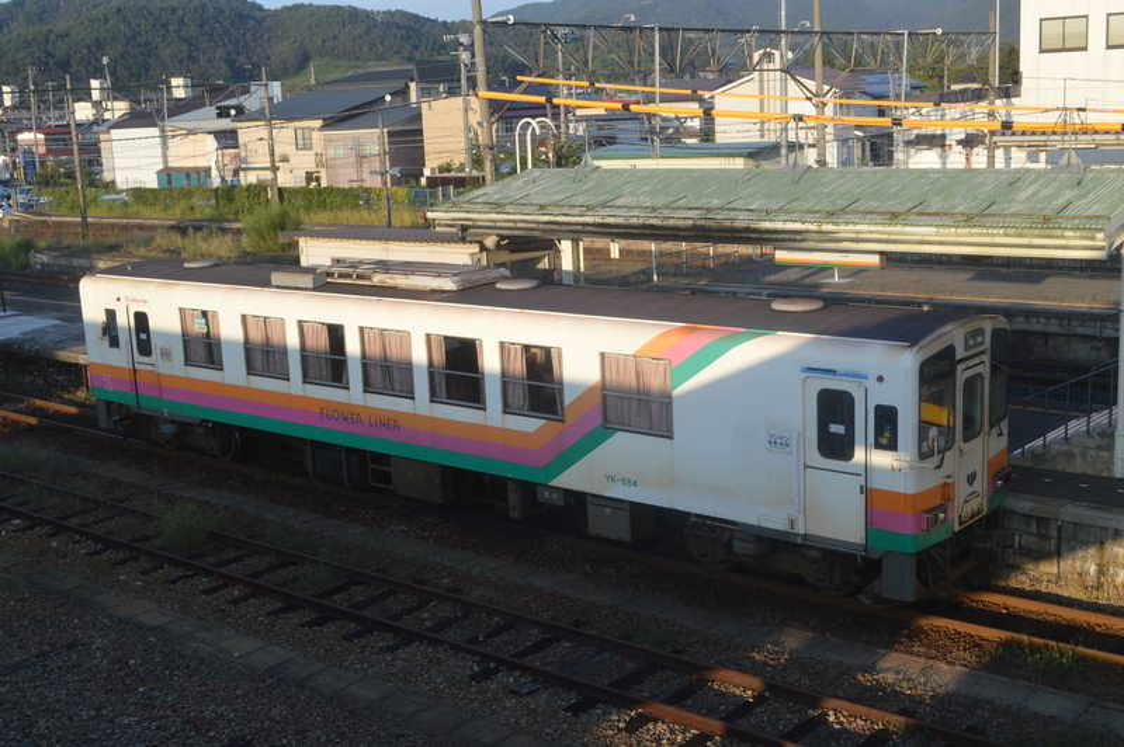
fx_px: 1357
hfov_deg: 45.0
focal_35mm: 44
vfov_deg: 30.8
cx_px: 562
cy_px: 374
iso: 100
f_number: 6.3
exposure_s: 1/160
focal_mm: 29
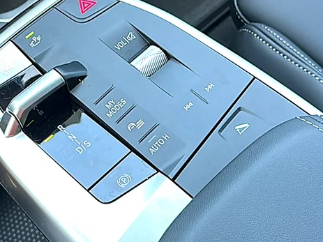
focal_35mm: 62
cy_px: 96
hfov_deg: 31.0
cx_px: 114
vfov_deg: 23.6
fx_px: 578
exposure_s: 1/98
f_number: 1.78
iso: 100
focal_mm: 6.86
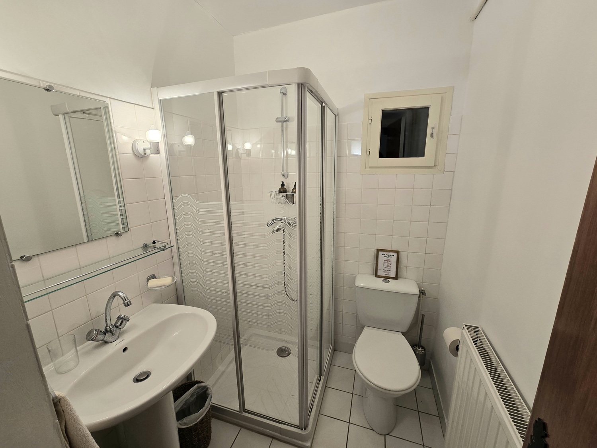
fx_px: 224
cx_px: 298
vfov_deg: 89.9
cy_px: 224
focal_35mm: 13
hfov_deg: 106.2
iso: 64
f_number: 2.2
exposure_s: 1/50
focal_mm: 2.2
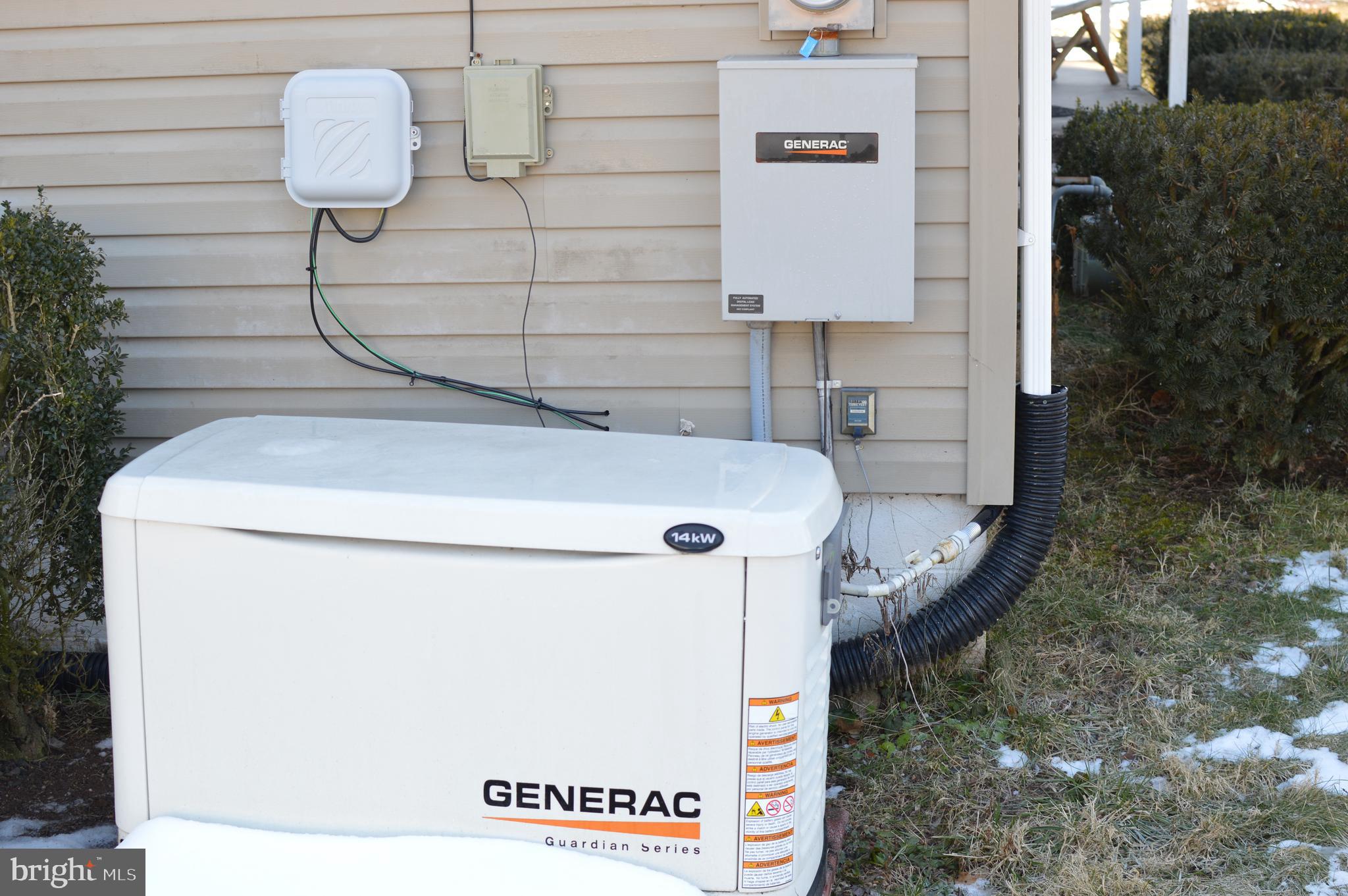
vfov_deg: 25.7
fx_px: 1964
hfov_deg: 37.9
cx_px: 674
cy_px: 448
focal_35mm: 52
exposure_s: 1/125
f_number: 5.6
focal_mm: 35
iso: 160
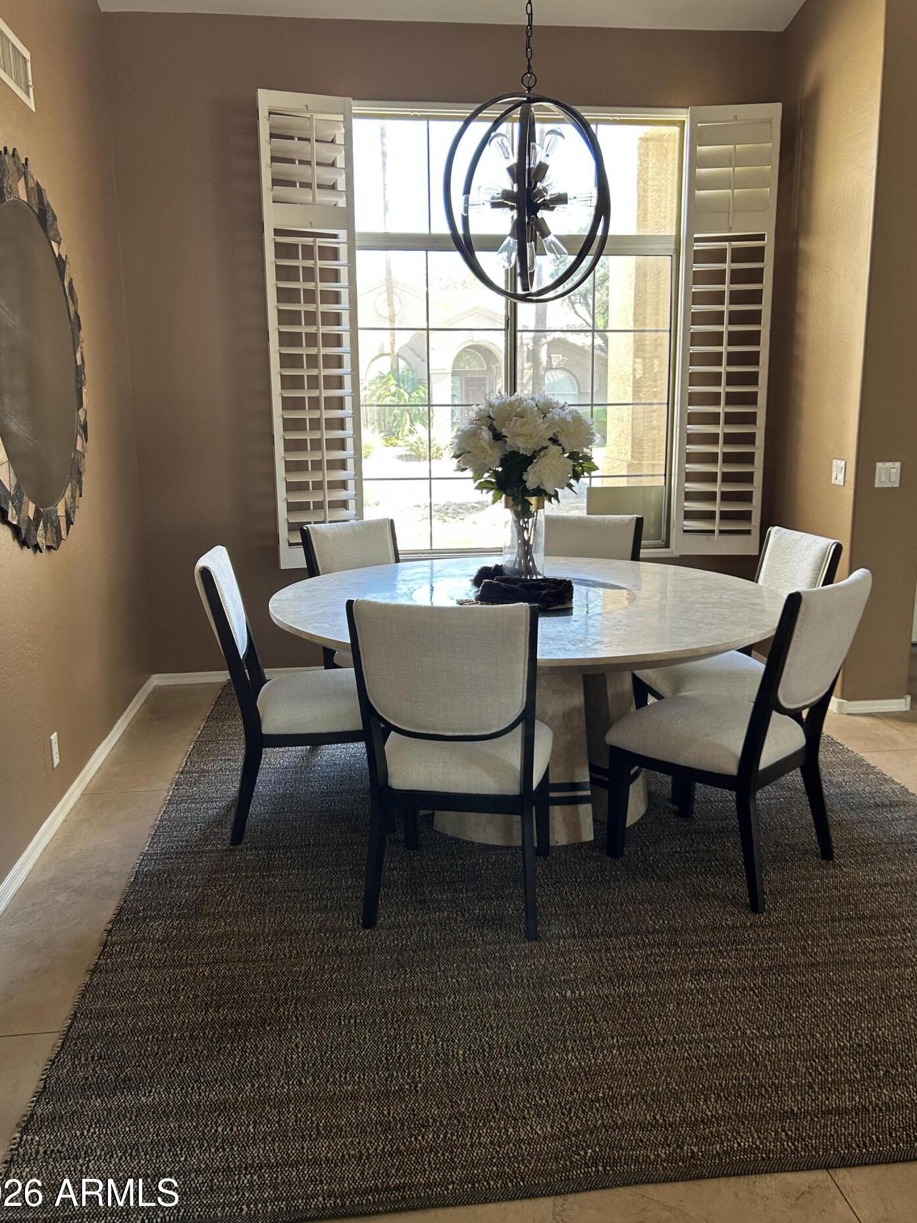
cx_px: 452
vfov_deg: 63.4
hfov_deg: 49.7
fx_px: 989
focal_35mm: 28
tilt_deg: -10.4
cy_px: 595
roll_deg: +0.4
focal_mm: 5.7
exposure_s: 1/121
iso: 100
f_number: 1.5
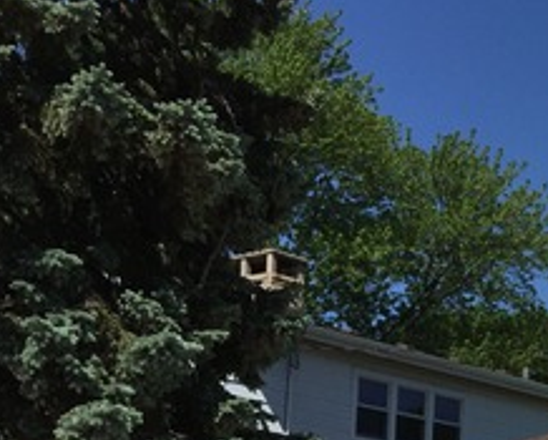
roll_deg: -0.2
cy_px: 538
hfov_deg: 20.2
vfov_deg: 17.6
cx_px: 787
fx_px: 1348
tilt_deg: +4.5
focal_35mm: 83
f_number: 2.2
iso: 32
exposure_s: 1/4950
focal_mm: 4.15
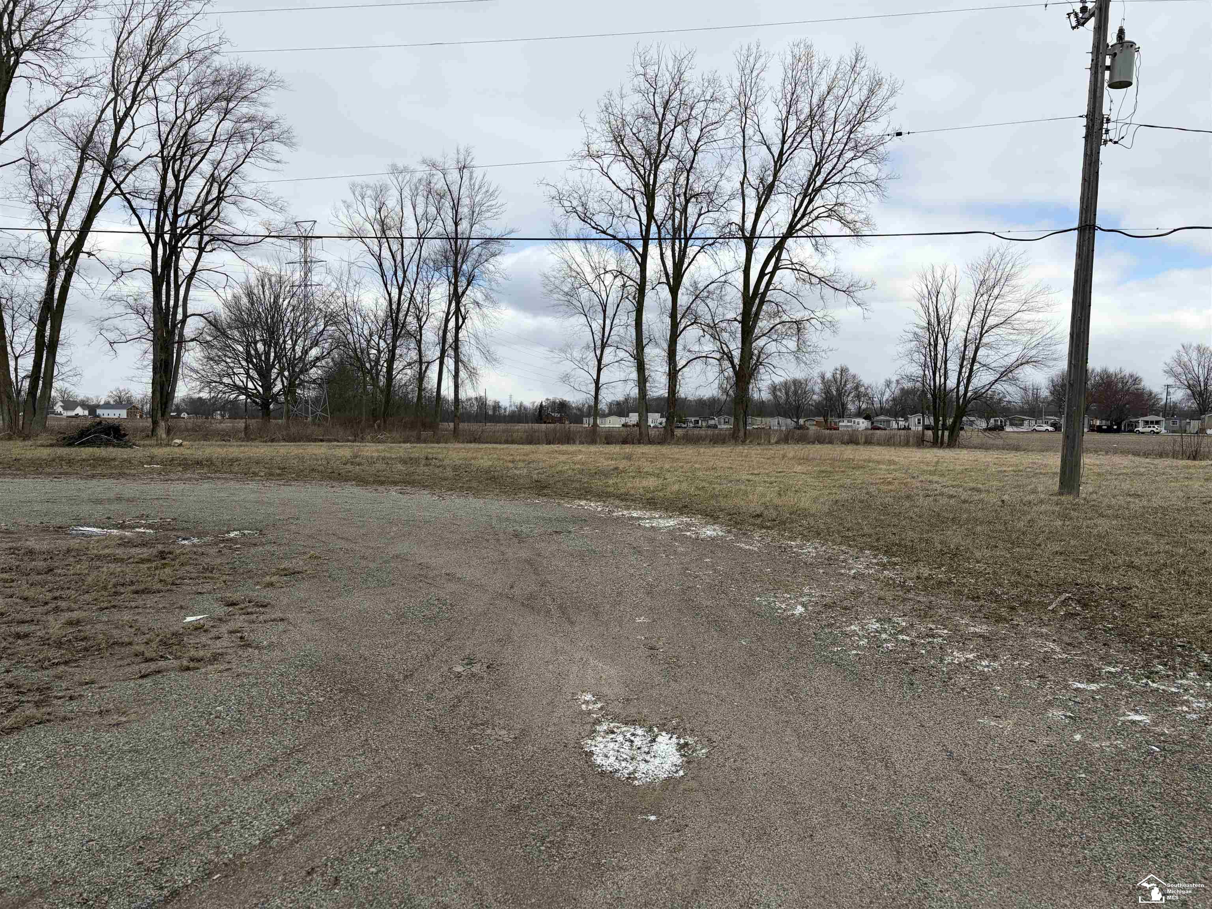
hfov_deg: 67.3
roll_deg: -1.4
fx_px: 910
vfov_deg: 53.1
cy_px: 454
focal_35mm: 26
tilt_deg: -2.1
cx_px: 606
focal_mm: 5.96
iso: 50
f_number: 1.6
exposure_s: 1/3831
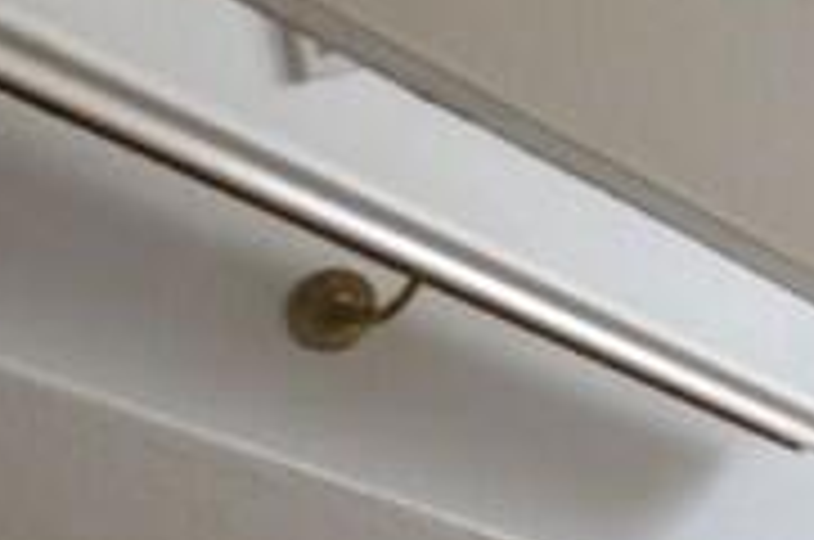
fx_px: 1919
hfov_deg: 17.7
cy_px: 54
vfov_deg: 15.8
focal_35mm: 85
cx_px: 1583
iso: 400
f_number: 8
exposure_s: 1/60
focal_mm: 10
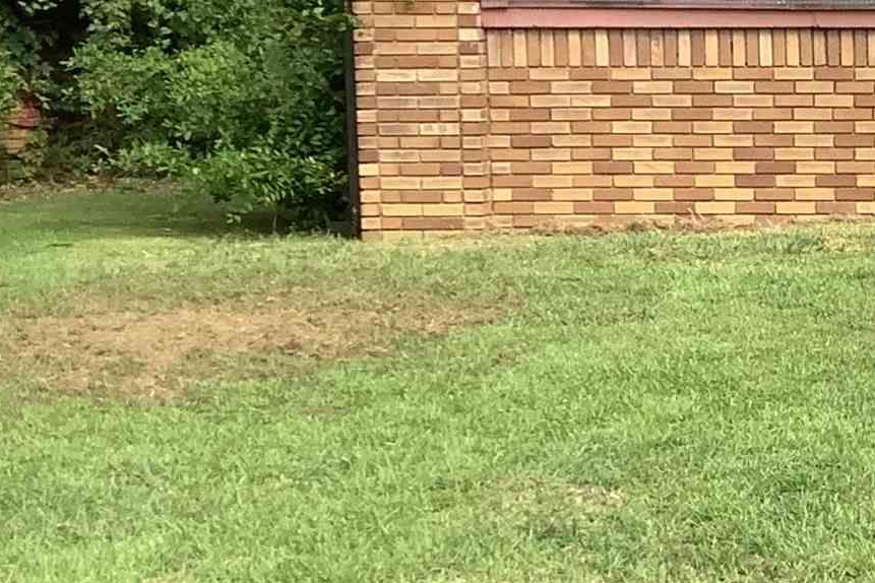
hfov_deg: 16.3
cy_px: 163
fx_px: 2795
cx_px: 1294
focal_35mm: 115
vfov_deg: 11.9
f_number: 2.4
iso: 25
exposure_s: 1/471
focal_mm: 3.3
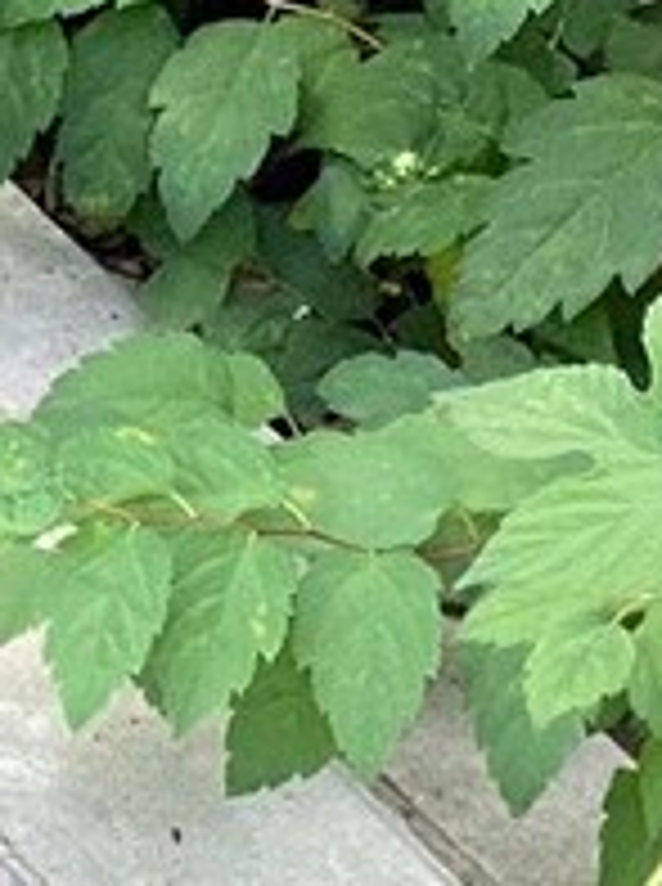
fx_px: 9747
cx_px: -685
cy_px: -1534
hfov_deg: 3.8
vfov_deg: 5.0
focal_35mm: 381
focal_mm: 6
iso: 100
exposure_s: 1/122
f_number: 2
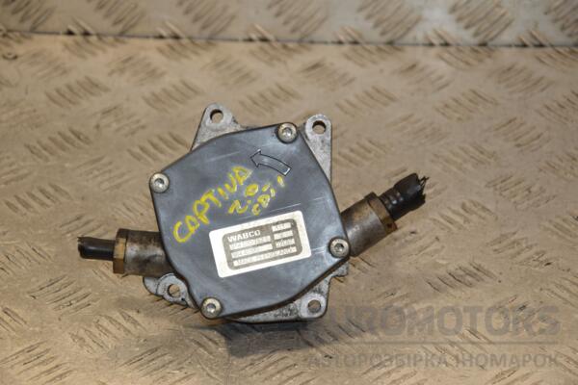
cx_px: 289
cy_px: 192
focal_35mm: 120
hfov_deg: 17.1
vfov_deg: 11.4
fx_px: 1927
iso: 800
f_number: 6.3
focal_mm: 80
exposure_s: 1/200
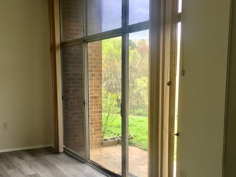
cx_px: 127
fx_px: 307
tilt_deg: -7.8
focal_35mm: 45
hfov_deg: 42.0
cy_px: 121
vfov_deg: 31.9
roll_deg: -0.5
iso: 32
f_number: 2.2
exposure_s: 1/100
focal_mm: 4.15
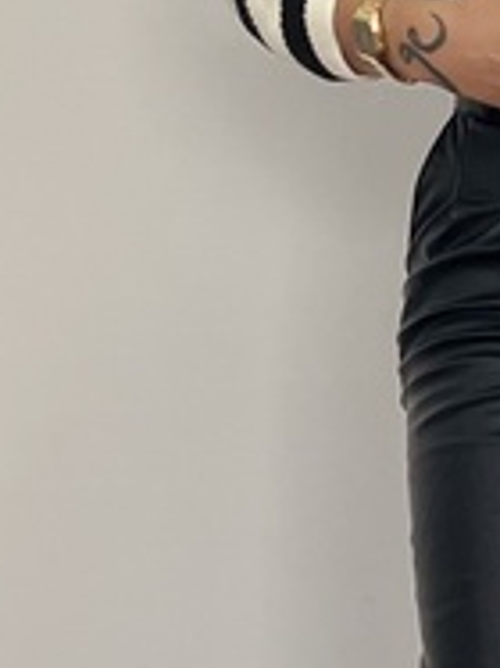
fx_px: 2680
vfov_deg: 14.2
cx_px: 571
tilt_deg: -5.5
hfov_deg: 10.5
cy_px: 379
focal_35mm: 139
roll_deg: +0.3
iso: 125
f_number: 1.6
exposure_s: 1/68
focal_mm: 5.1
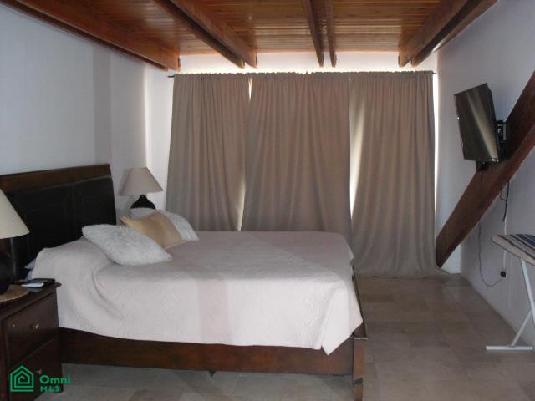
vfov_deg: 39.7
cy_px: 200
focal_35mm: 36
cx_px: 268
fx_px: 556
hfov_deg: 51.4
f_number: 3.1
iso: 400
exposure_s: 1/60
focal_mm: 6.3
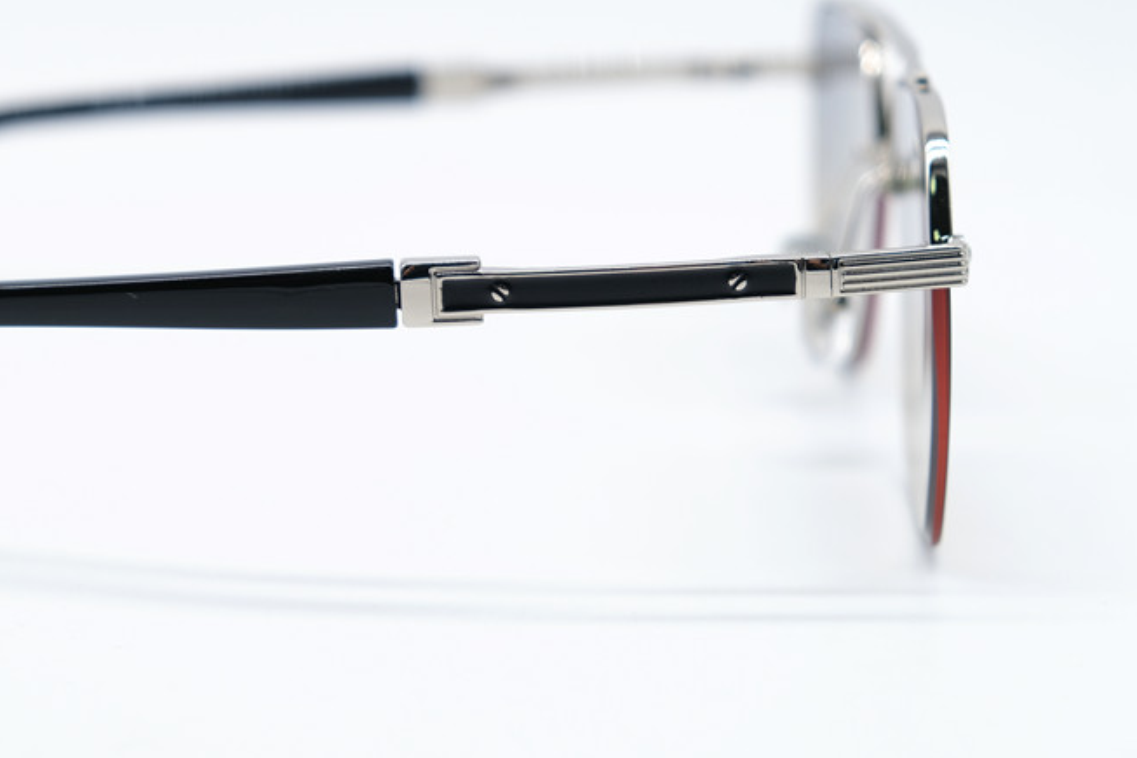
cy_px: 272
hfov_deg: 20.7
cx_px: 310
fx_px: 3094
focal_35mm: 98
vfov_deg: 13.9
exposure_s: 1/170
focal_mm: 42.5
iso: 160
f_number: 4
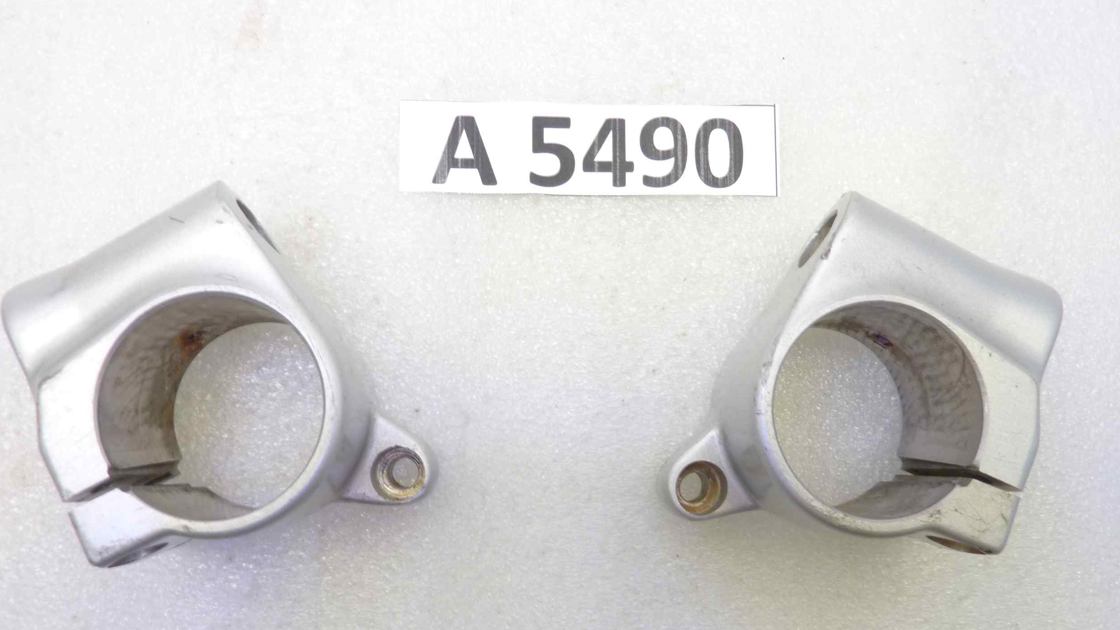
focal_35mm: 28
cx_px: 559
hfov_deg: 67.9
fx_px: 832
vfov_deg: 41.3
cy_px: 386
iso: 80
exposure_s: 1/10
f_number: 3.3
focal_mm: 4.1
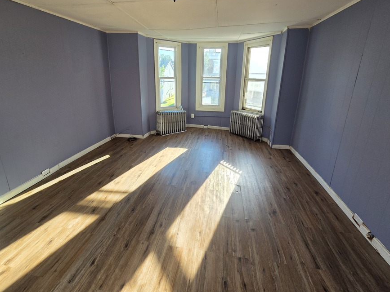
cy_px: 128
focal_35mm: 15
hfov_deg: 98.1
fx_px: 169
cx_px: 188
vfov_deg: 81.3
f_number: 2.2
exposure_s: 1/249
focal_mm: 2.2
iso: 100
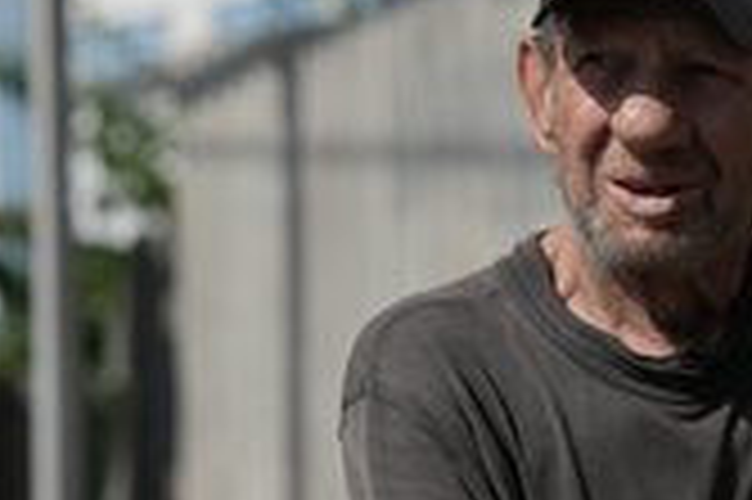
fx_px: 3506
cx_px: 752
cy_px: 322
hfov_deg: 12.1
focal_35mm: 168
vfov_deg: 8.2
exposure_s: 1/250
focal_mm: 70
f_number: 2.8
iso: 125
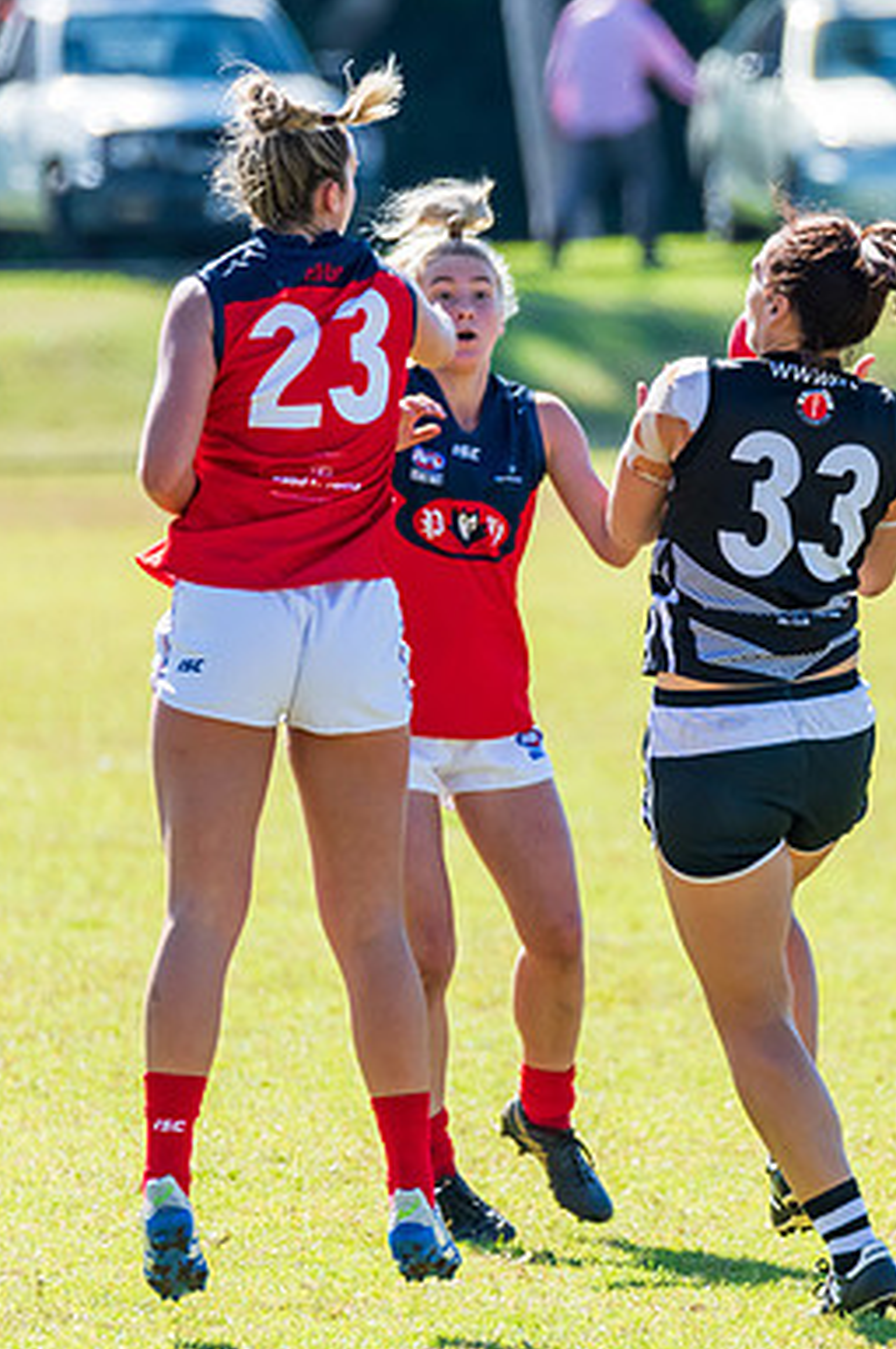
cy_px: 526
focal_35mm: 755
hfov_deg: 1.8
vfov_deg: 2.7
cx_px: 561
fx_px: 28235
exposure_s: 1/2000
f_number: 6
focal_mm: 400
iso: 800
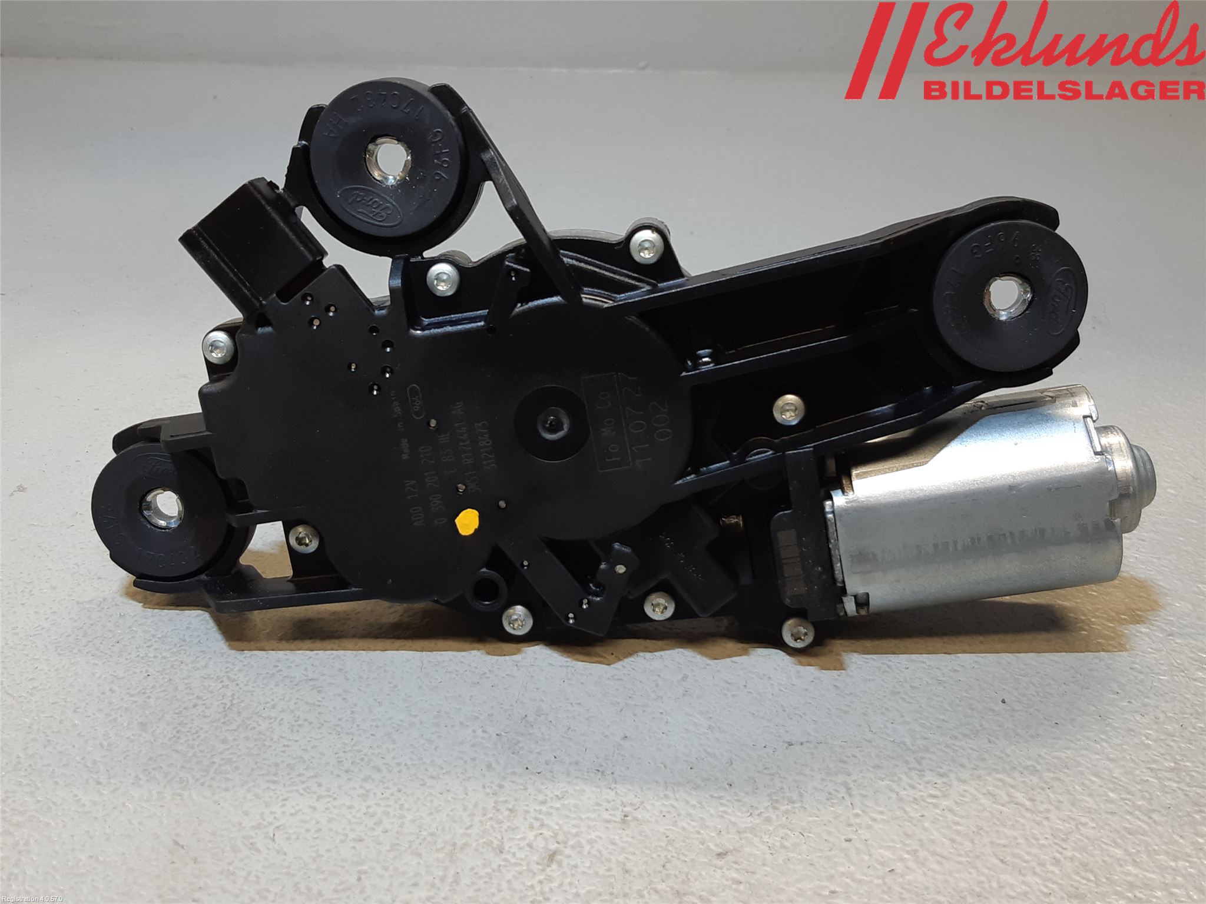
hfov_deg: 67.3
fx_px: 906
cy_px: 452
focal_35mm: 26
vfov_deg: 53.1
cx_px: 603
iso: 50
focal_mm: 3.93
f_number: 1.7
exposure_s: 1/50
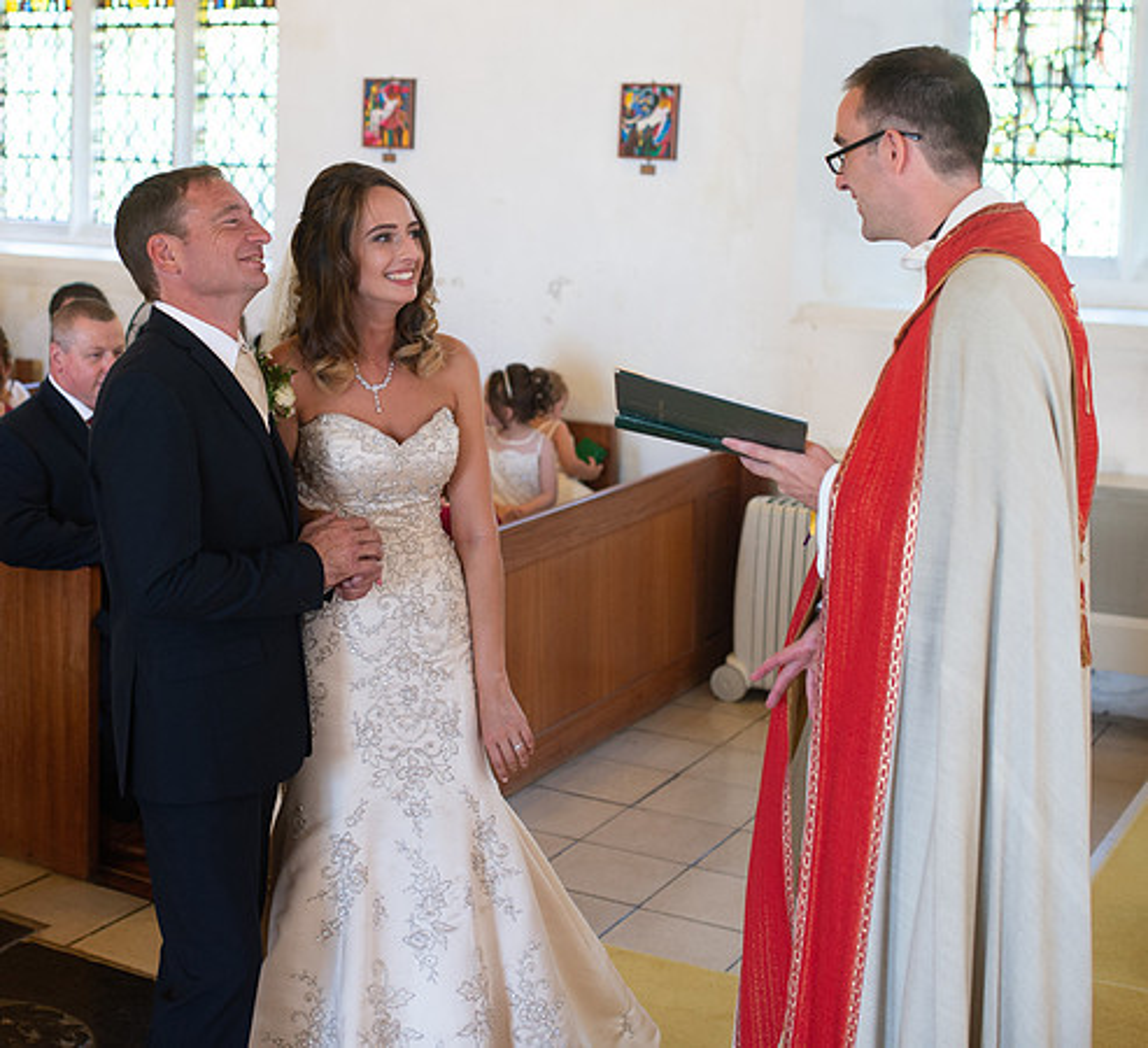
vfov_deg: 29.0
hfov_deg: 31.7
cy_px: 359
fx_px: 2011
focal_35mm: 56
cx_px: 407
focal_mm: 35
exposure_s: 1/100
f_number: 2.5
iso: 640
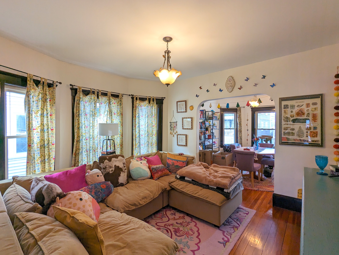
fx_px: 157
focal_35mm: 16
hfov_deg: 94.4
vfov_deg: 78.2
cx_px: 170
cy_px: 128
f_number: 2.2
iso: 110
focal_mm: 2.35
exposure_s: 1/60
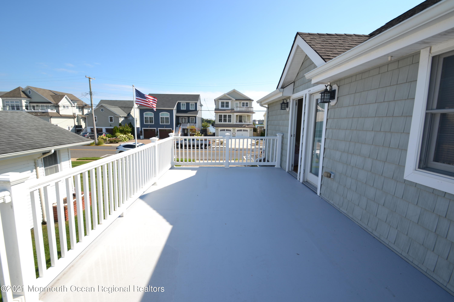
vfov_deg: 77.3
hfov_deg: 100.4
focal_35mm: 15
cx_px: 227
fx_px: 189
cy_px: 151
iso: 100
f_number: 7.1
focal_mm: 10
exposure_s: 1/200
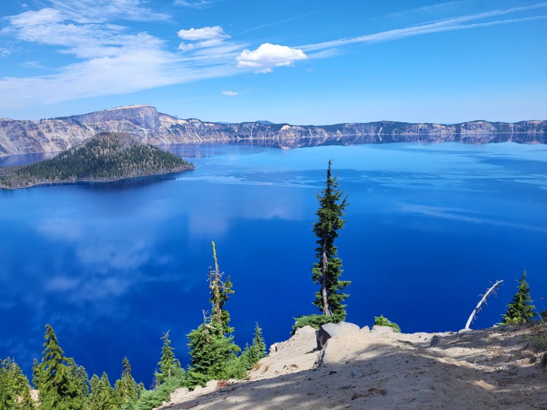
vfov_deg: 53.1
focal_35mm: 26
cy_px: 205
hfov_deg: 67.3
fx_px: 411
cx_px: 274
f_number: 1.8
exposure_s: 1/1667
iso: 40
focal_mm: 5.4
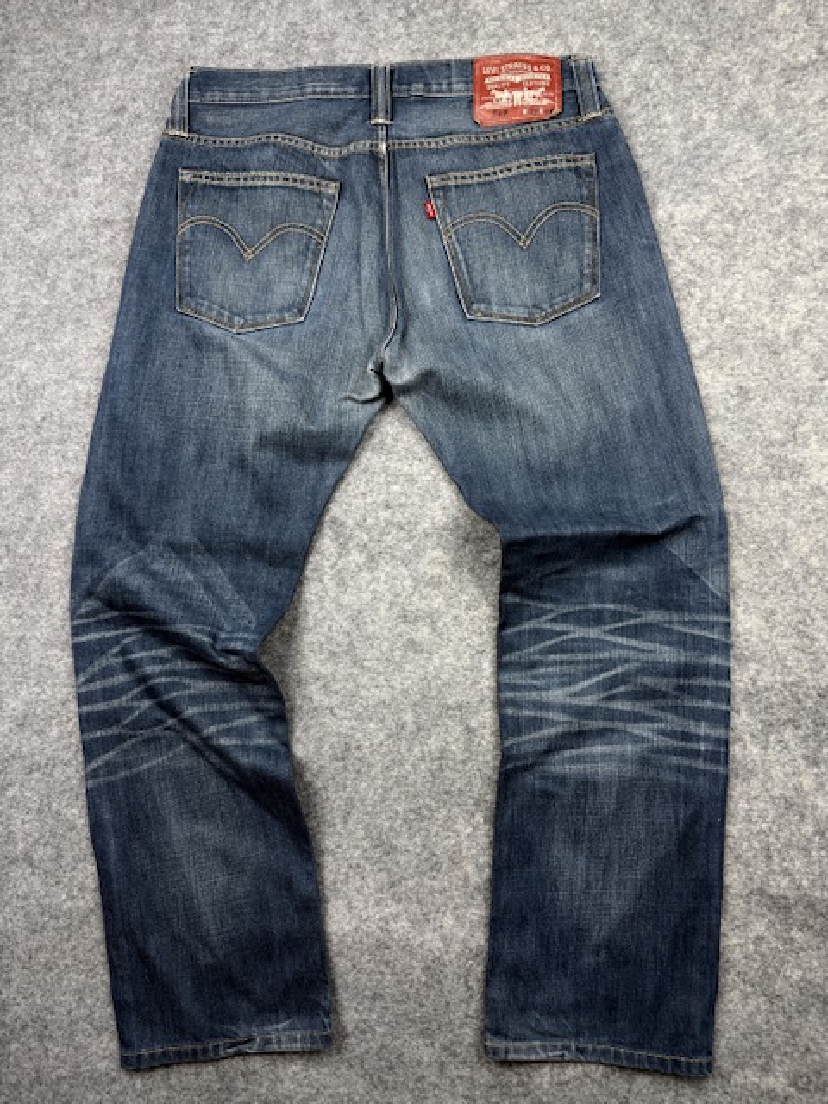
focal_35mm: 24
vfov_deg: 71.6
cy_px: 552
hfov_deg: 56.8
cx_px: 414
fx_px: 765
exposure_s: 1/100
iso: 50
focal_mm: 6.76
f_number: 1.78
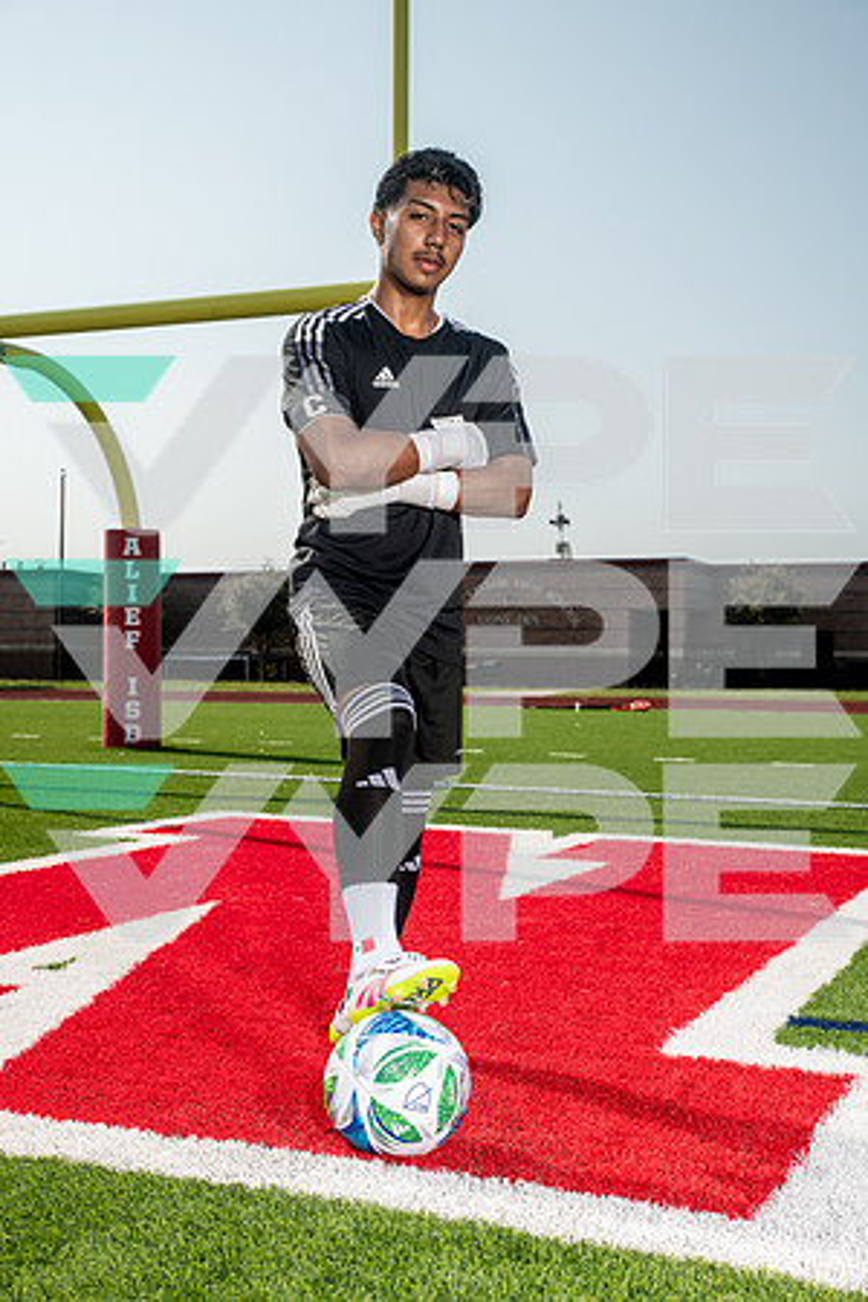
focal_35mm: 44
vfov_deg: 44.5
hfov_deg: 30.5
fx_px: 1591
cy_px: 651
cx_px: 434
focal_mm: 44
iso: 100
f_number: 6.3
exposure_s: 1/400
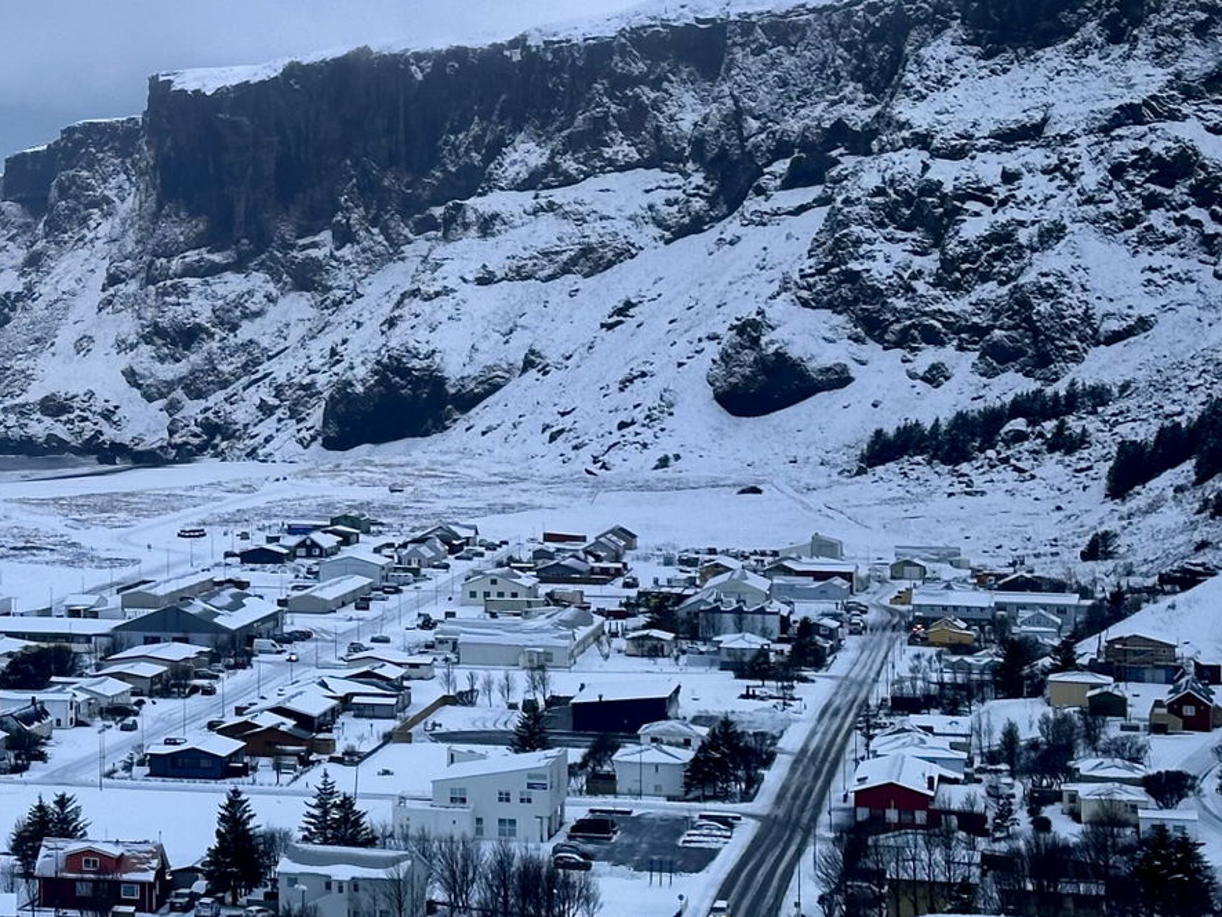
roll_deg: +0.1
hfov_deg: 18.3
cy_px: 320
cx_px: -79
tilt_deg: -1.1
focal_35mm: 104
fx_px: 3672
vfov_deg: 14.2
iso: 64
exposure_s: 1/409
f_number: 1.78
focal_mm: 6.86
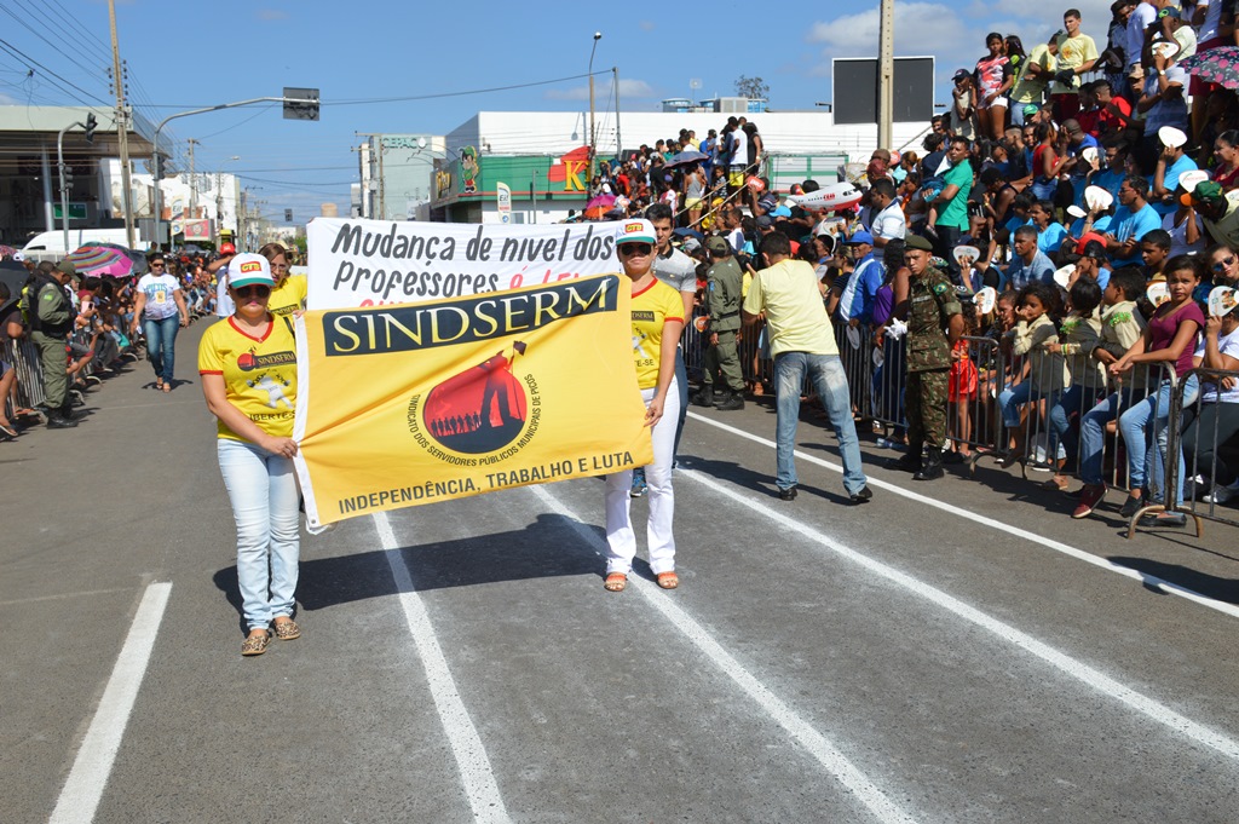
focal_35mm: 39
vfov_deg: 34.2
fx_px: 1341
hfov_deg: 49.6
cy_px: 412
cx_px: 620
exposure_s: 1/320
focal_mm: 26
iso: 100
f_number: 9
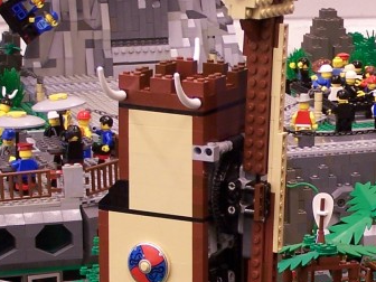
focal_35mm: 204
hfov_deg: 9.6
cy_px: 242
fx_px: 2216
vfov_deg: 7.3
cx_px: 432
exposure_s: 1/2
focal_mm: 11.1
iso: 80
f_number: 3.2
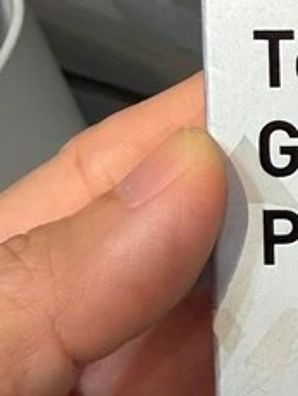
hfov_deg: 12.8
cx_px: 536
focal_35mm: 105
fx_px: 1203
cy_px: 317
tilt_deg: -51.0
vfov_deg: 18.5
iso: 160
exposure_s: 1/120
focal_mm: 2.22
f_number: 2.2
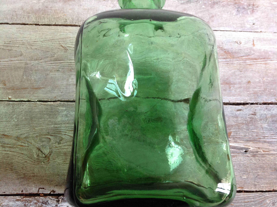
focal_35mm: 35
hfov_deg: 52.7
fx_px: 280
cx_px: 138
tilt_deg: -71.6
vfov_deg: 40.6
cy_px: 104
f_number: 2.4
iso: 125
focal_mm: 4.28
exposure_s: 1/15
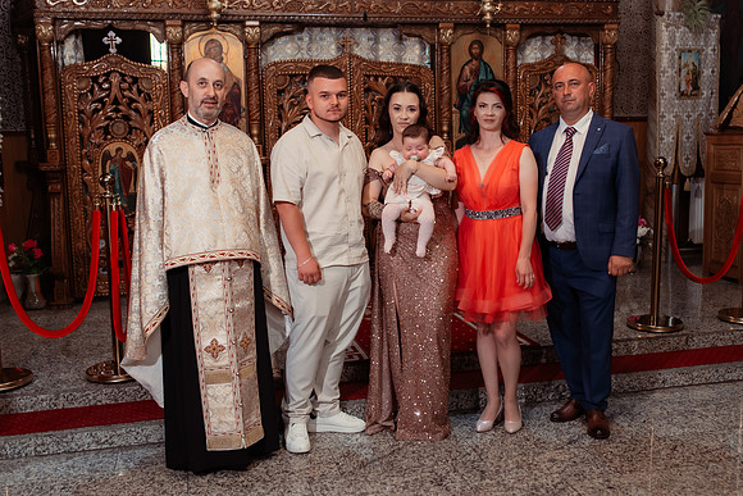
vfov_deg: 34.2
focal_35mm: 39
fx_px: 806
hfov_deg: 49.5
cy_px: 239
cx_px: 391
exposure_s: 1/250
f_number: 2.8
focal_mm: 35
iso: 1600
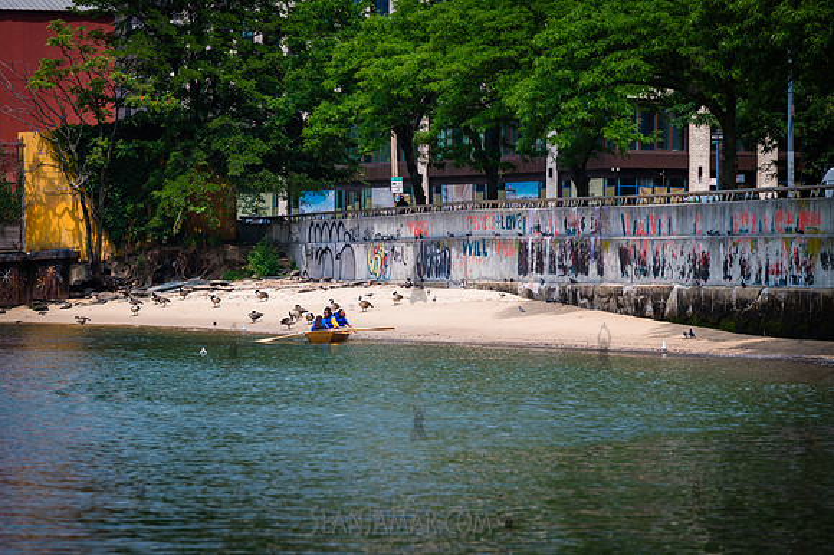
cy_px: 278
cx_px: 417
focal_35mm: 150
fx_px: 3473
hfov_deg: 13.7
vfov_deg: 9.1
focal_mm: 150
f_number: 5
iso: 160
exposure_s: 1/640
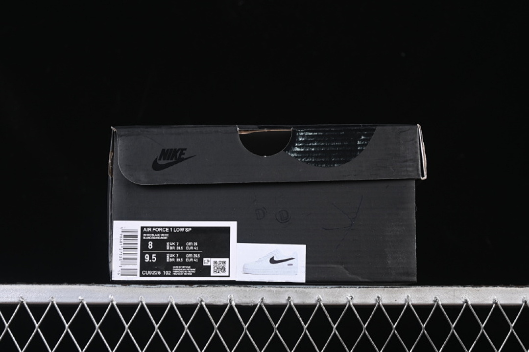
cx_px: 264
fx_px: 1102
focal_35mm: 75
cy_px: 176
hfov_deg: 27.0
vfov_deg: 18.2
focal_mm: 50
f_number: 6.3
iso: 160
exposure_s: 1/60
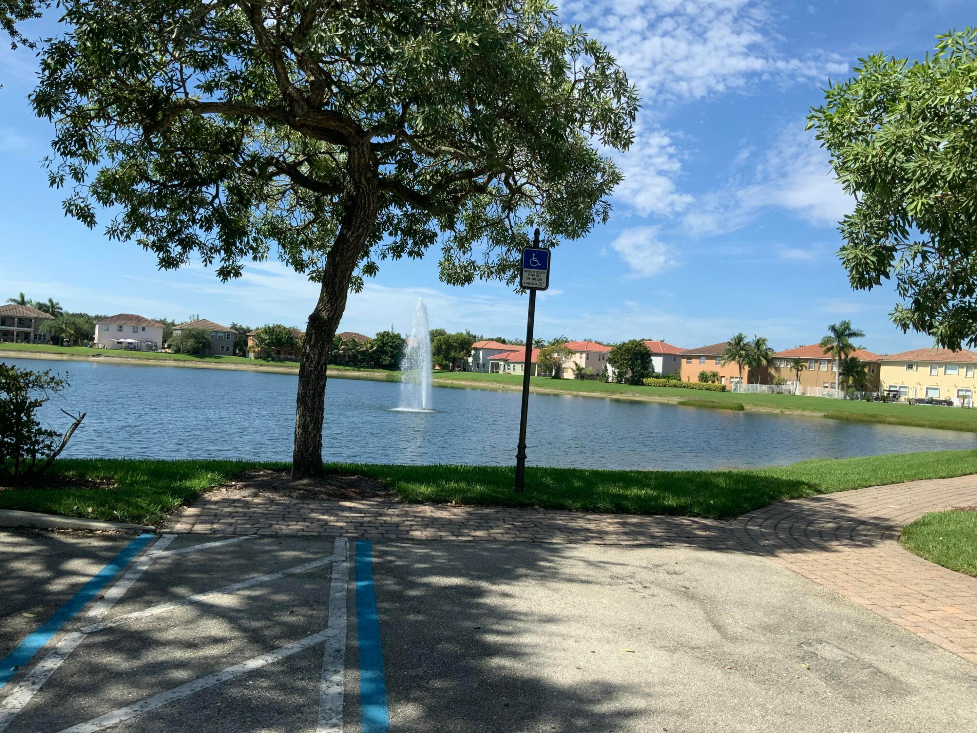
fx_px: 818
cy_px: 366
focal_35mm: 29
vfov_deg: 48.2
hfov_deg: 61.7
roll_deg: -3.9
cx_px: 488
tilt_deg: +0.6
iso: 16
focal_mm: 3
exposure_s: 1/2058
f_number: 1.8
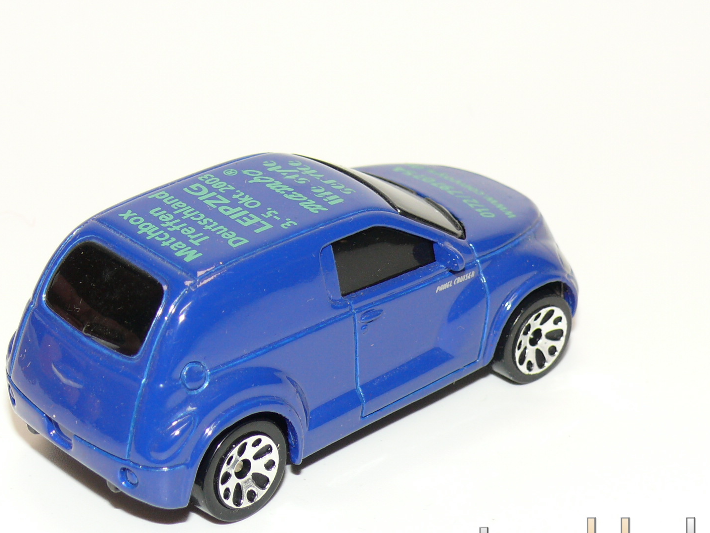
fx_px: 2400
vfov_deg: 12.7
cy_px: 296
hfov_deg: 16.8
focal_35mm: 117
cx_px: 318
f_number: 4
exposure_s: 1/30
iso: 100
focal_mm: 13.7
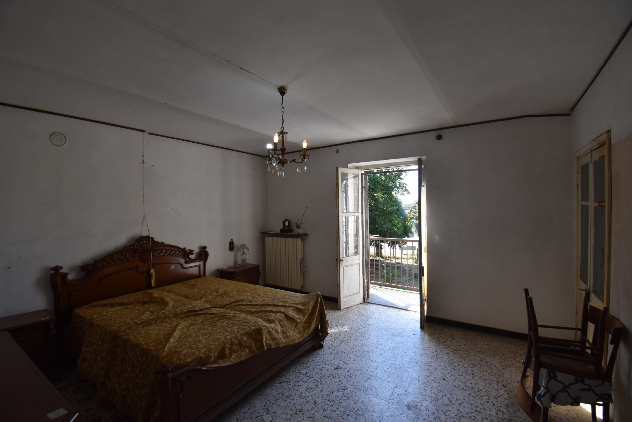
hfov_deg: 100.4
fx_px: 263
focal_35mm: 15
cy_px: 211
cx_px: 316
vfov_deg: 77.3
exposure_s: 1/160
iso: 400
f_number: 7.1
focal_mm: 10
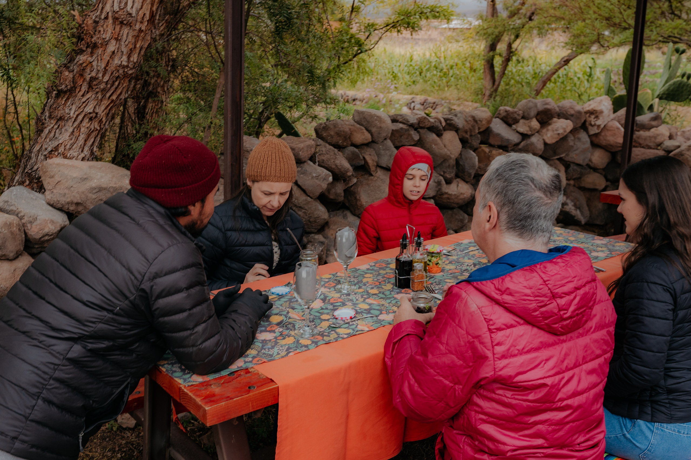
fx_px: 745
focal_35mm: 39
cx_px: 319
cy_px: 232
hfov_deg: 49.7
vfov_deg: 34.4
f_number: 4.5
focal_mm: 24
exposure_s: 1/200
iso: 125
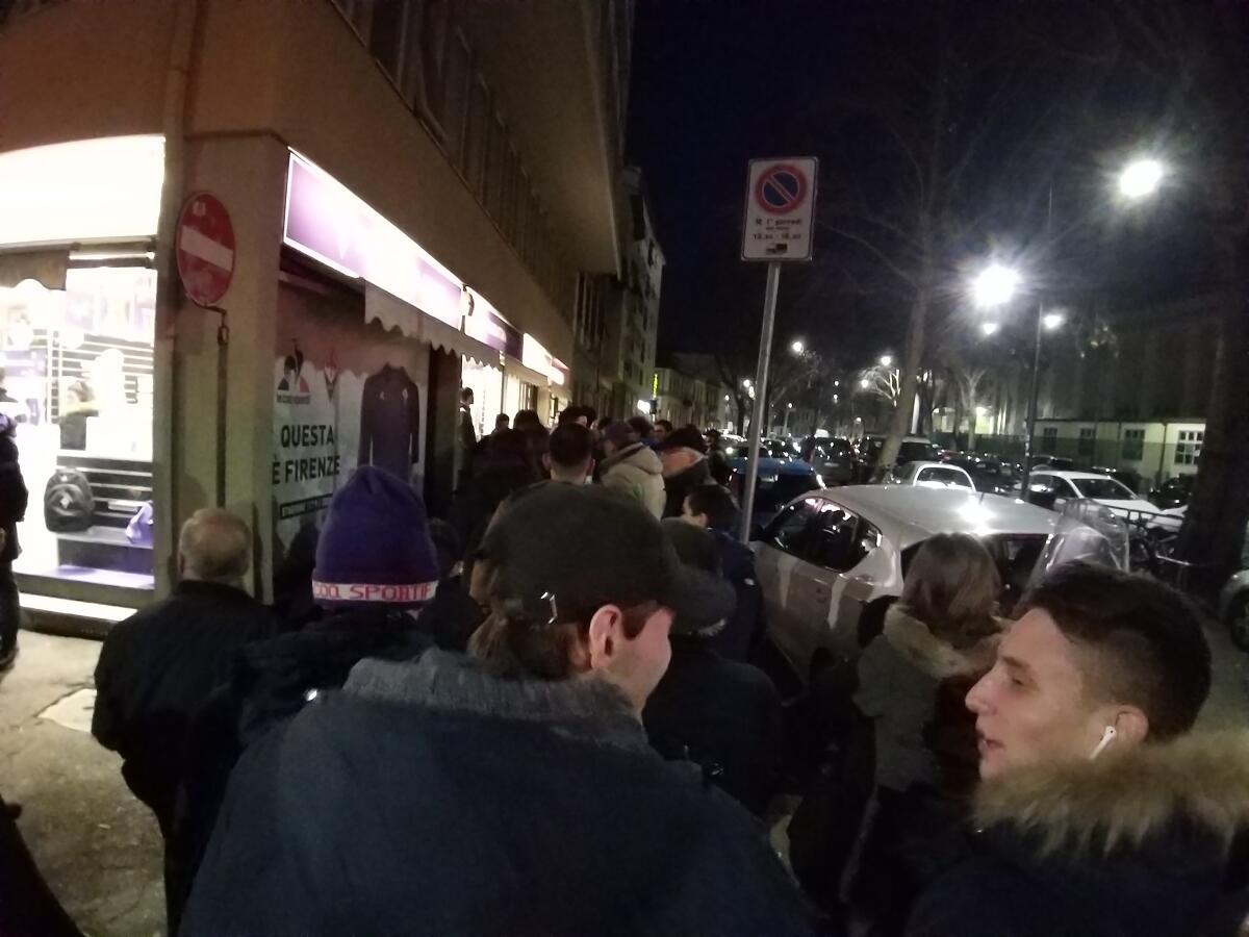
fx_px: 649
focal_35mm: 18
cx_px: 624
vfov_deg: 71.6
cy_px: 468
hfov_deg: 87.8
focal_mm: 1.87
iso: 1250
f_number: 2.4
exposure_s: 1/14
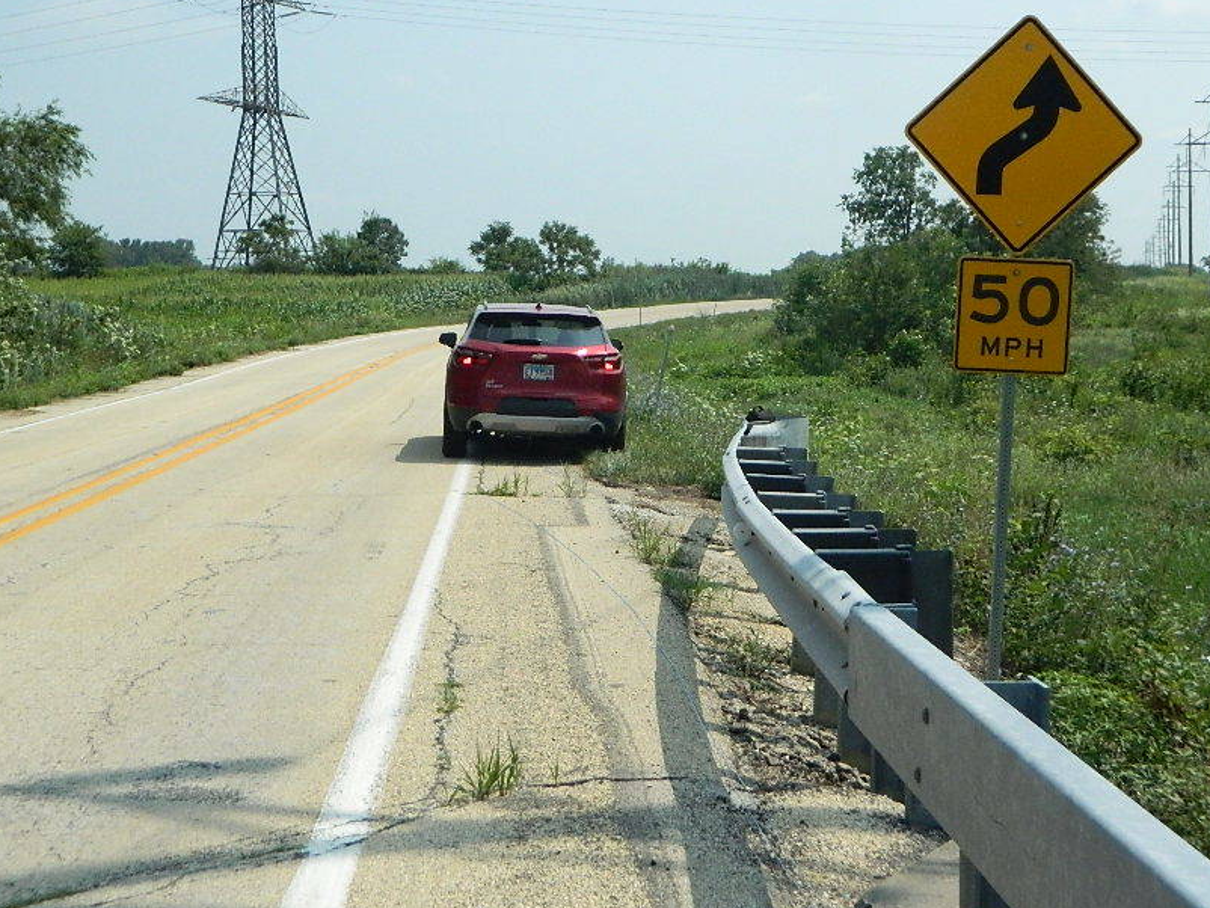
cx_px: 670
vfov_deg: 24.4
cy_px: 431
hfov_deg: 32.1
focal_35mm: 60
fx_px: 2098
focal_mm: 8.4
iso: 400
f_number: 10.2
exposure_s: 1/800
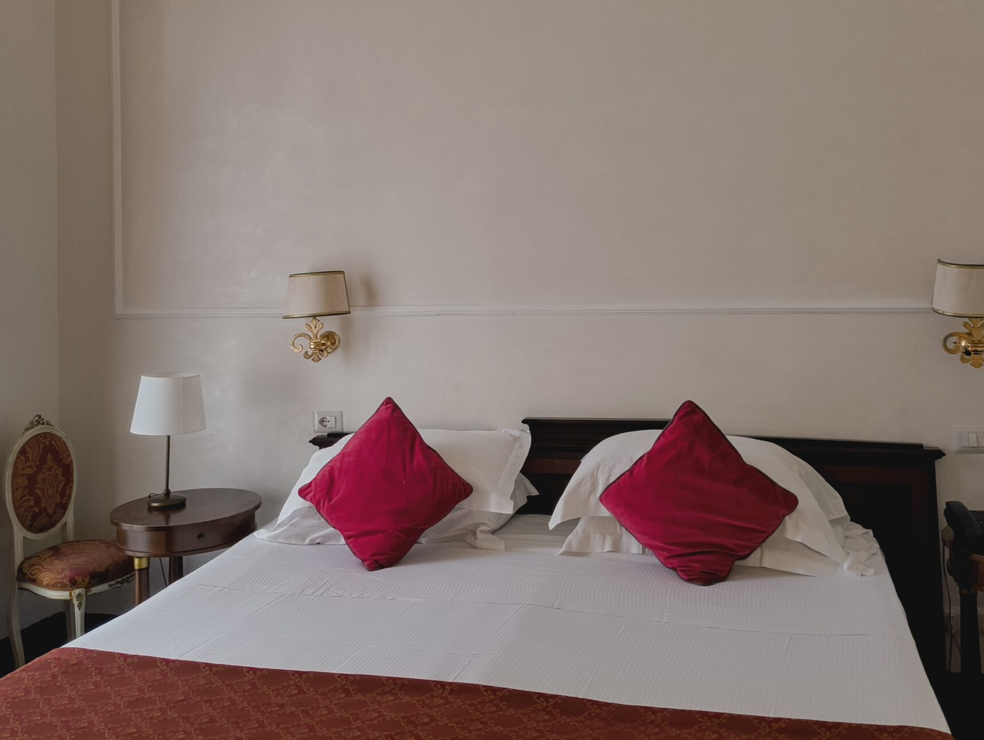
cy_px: 199
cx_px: 533
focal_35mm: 36
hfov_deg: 51.2
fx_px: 1025
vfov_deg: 38.9
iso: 800
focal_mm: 5.56
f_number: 1.87
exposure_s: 1/50
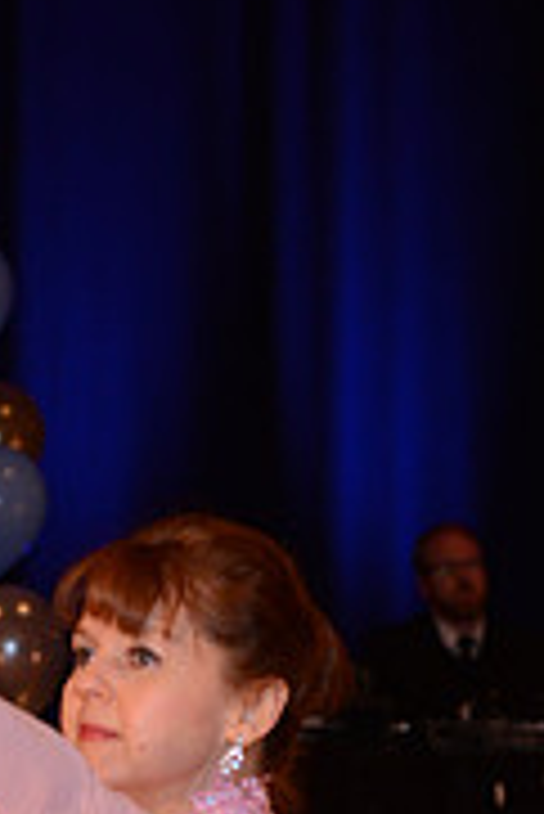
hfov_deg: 6.1
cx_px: 591
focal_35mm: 224
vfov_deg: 8.9
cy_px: 1268
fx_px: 5067
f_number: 4.5
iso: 1600
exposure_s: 1/200
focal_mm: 70
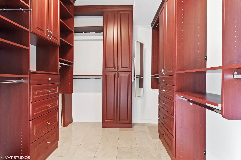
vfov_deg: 67.3
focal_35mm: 18
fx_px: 120
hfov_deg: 90.0
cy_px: 80
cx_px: 120
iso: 200
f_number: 8
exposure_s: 1/1.25
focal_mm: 12
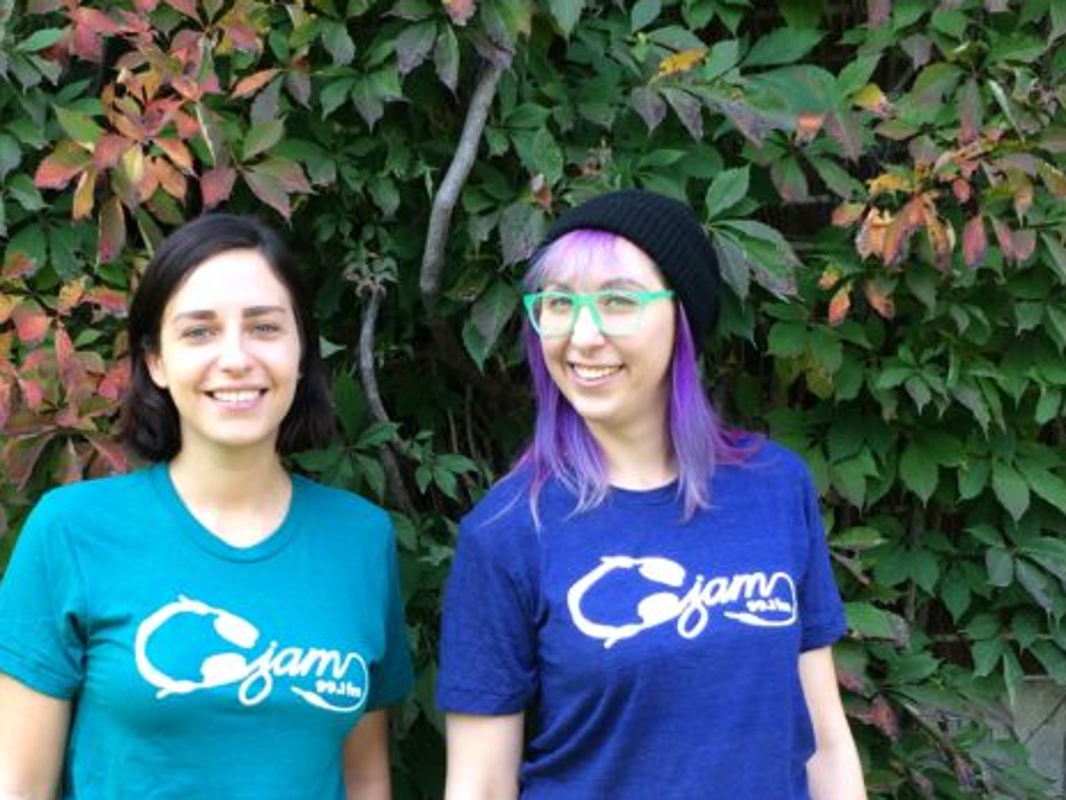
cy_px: 600
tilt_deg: -7.9
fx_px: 1971
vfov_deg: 22.7
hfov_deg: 30.2
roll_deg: +1.1
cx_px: 439
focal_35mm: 64
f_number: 2.2
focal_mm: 4.15
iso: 50
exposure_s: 1/120
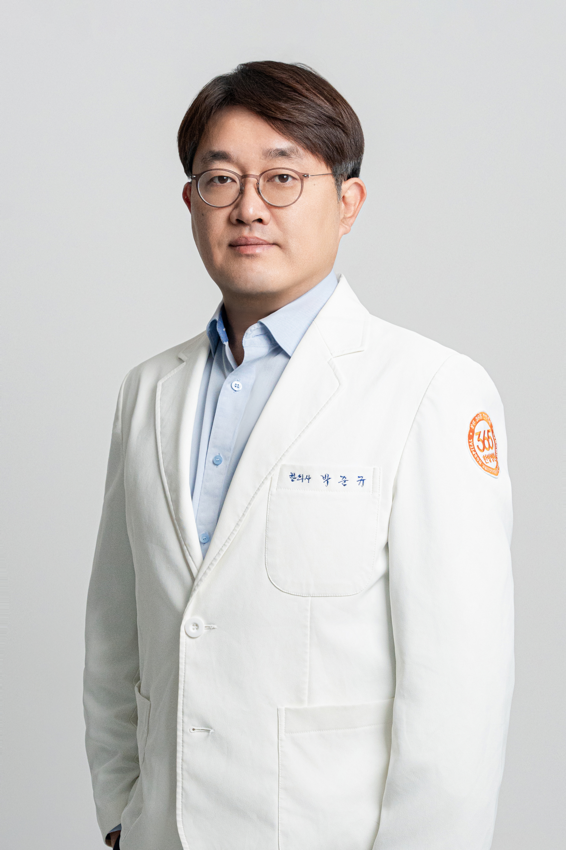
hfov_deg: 15.2
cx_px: 283
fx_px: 2122
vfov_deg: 22.6
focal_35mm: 90
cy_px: 425
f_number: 5.6
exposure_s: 1/400
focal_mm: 60.4
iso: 4000
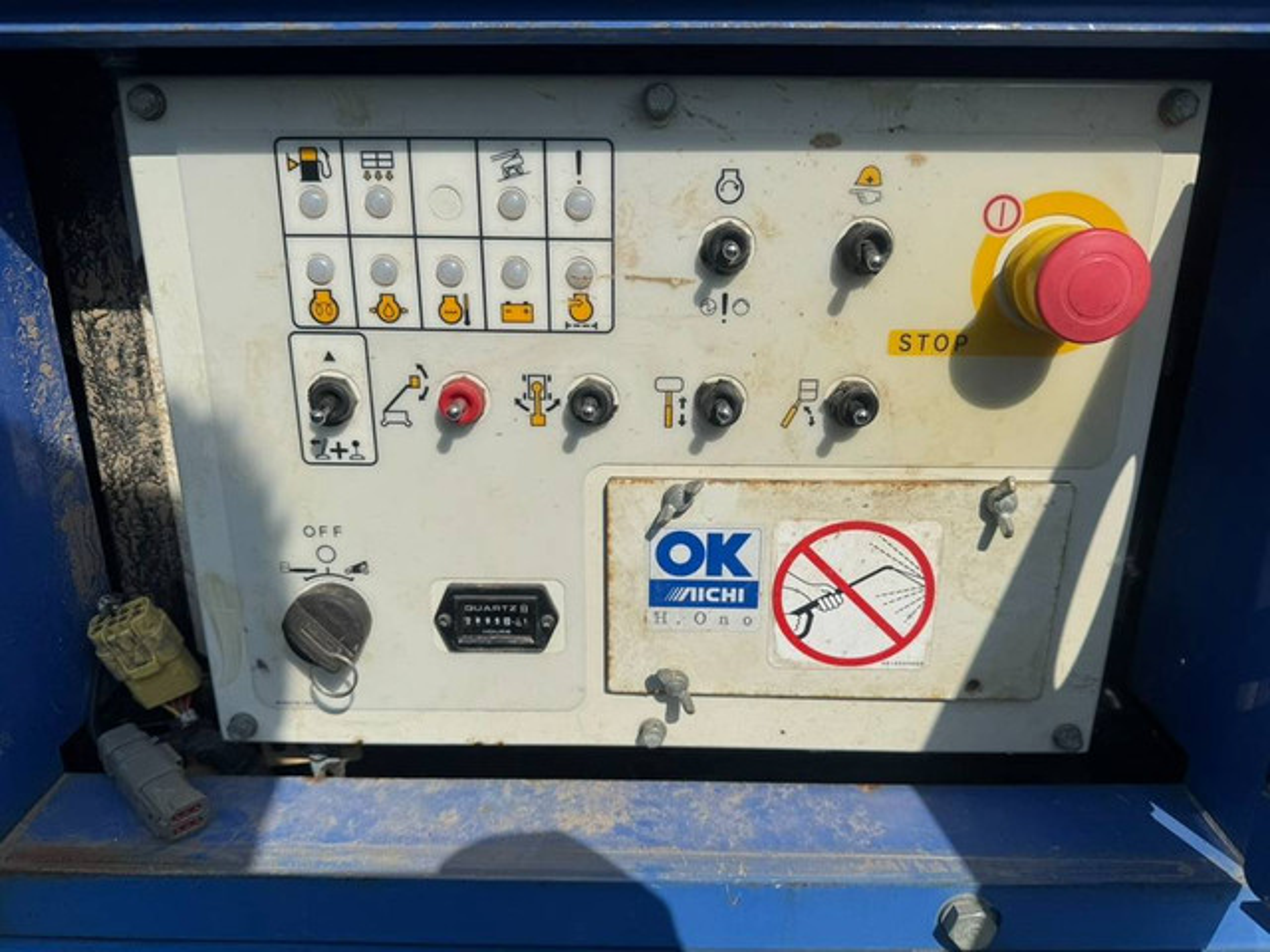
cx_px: 635
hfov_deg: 71.6
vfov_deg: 56.8
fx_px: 881
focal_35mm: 24
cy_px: 476
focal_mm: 6.76
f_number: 1.78
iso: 80
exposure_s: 1/12346
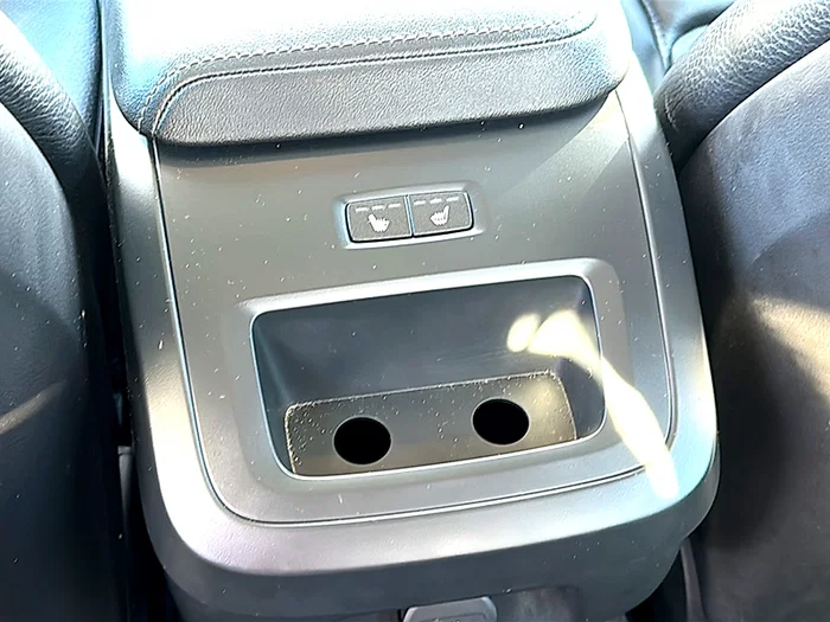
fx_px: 959
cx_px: 415
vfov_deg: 36.0
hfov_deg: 46.8
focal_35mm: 40
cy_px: 311
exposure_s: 1/40
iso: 200
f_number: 1.78
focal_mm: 6.86
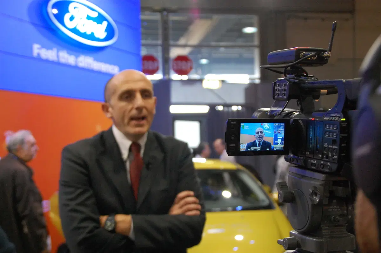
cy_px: 126
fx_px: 507
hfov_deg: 41.2
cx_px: 190
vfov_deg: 28.0
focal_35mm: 48
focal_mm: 32
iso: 1600
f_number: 4.5
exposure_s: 1/80
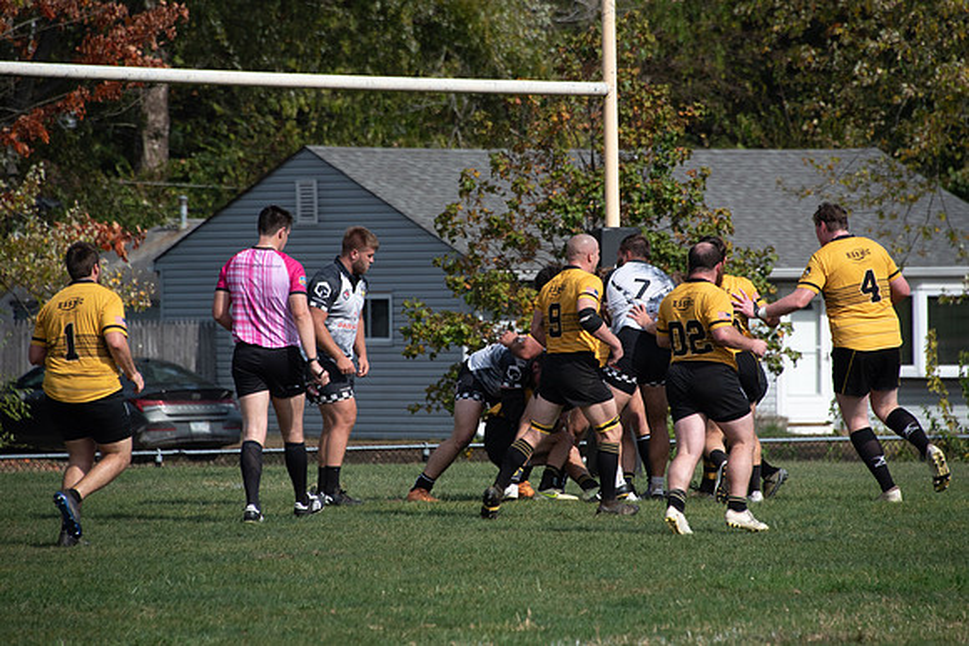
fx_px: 9172
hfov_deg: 6.0
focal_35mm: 341
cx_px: 489
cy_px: 311
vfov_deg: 4.0
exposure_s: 1/3200
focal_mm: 300
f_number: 7.1
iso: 400
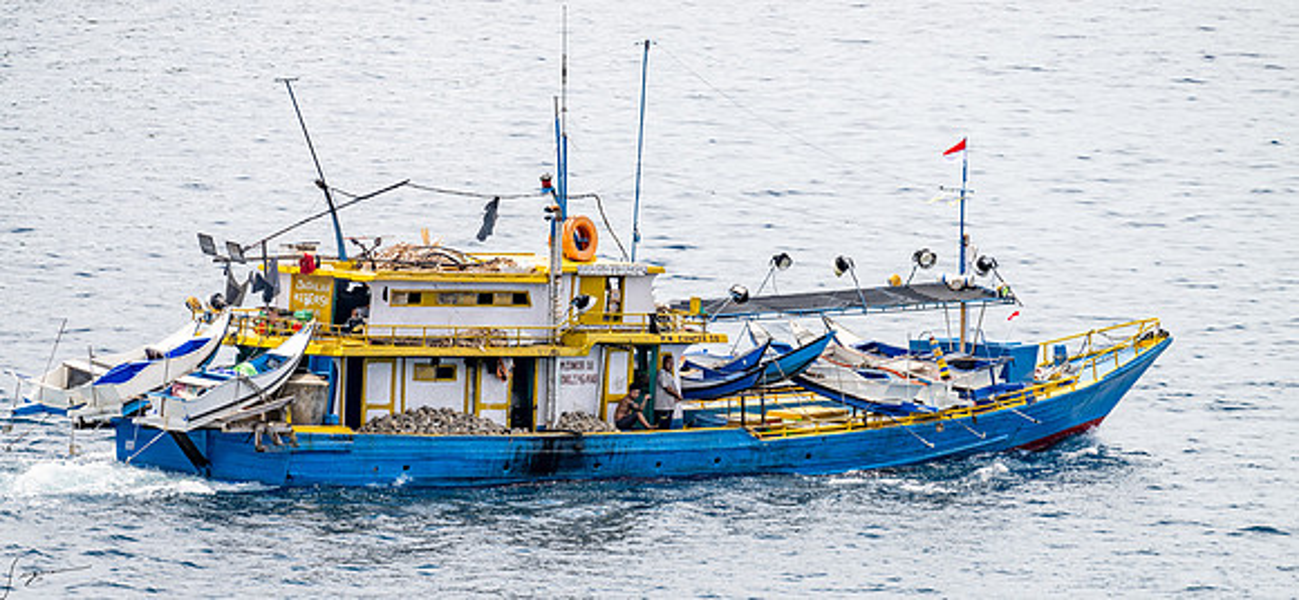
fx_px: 14433
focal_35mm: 436
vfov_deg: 2.4
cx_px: 650
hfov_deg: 5.2
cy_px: 363
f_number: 8
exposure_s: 1/500
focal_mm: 400
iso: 160
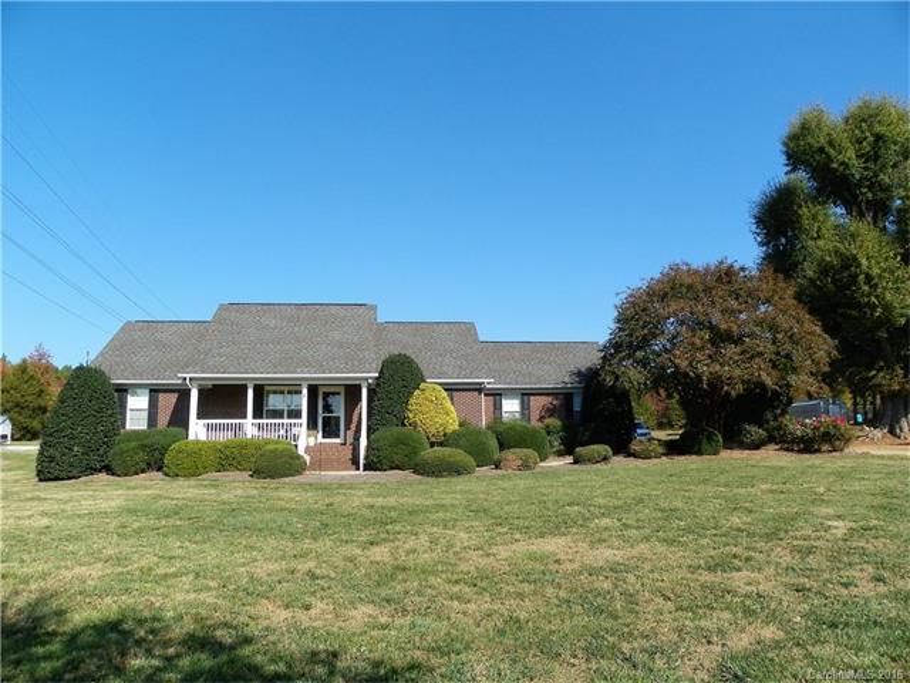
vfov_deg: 53.1
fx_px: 683
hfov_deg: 67.3
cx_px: 455
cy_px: 342
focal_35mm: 26
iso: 64
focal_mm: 4.6
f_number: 5
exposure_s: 1/320
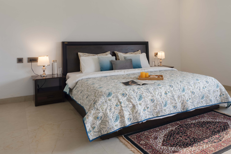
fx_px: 205
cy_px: 49
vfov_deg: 40.5
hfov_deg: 57.9
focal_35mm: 32
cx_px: 147
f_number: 10
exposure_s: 1/100
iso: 125
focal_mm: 22
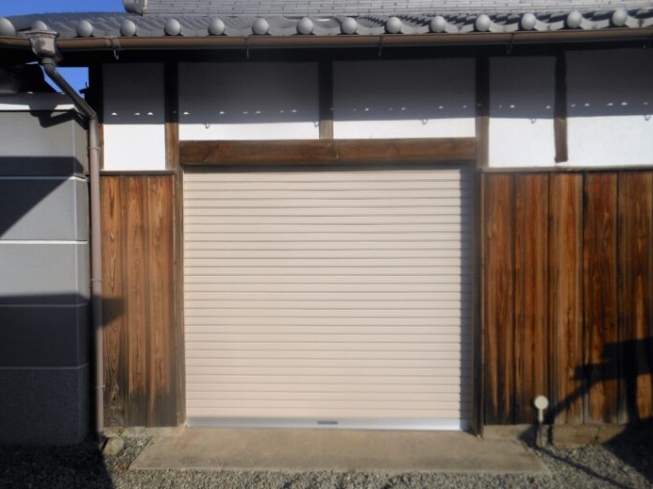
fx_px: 490
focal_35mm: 26
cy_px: 238
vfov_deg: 53.1
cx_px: 314
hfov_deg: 67.3
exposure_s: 1/250
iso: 80
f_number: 10.2
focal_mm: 4.5
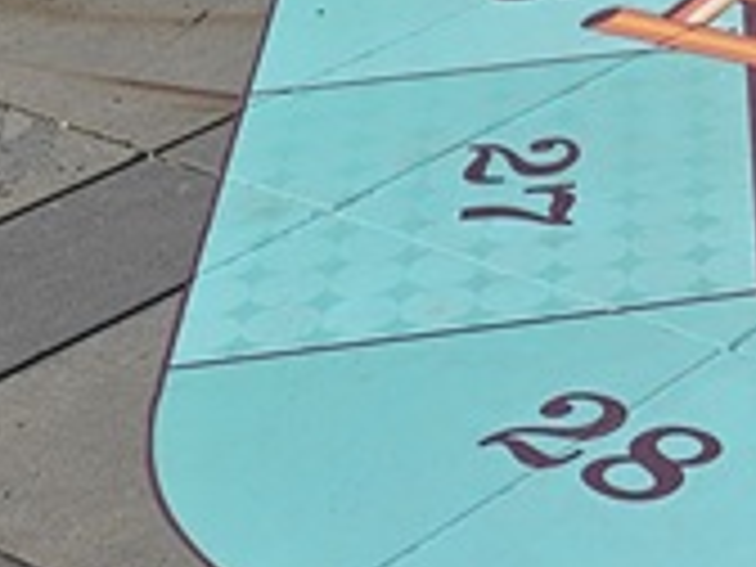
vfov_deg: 9.1
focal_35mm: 137
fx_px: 2992
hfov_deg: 12.3
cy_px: -1040
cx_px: 1638
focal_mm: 5.4
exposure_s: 1/2628
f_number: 1.8
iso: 25
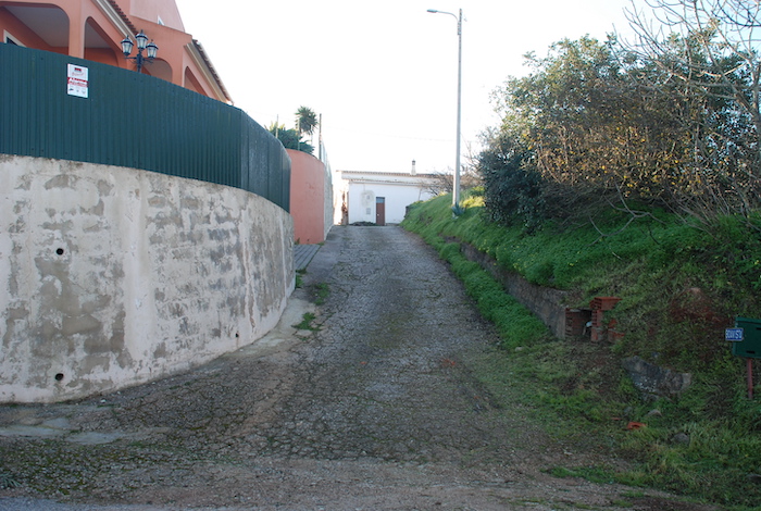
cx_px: 380
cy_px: 256
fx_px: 636
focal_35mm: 30
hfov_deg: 61.8
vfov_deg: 43.8
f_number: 5.6
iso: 250
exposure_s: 1/125
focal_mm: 20
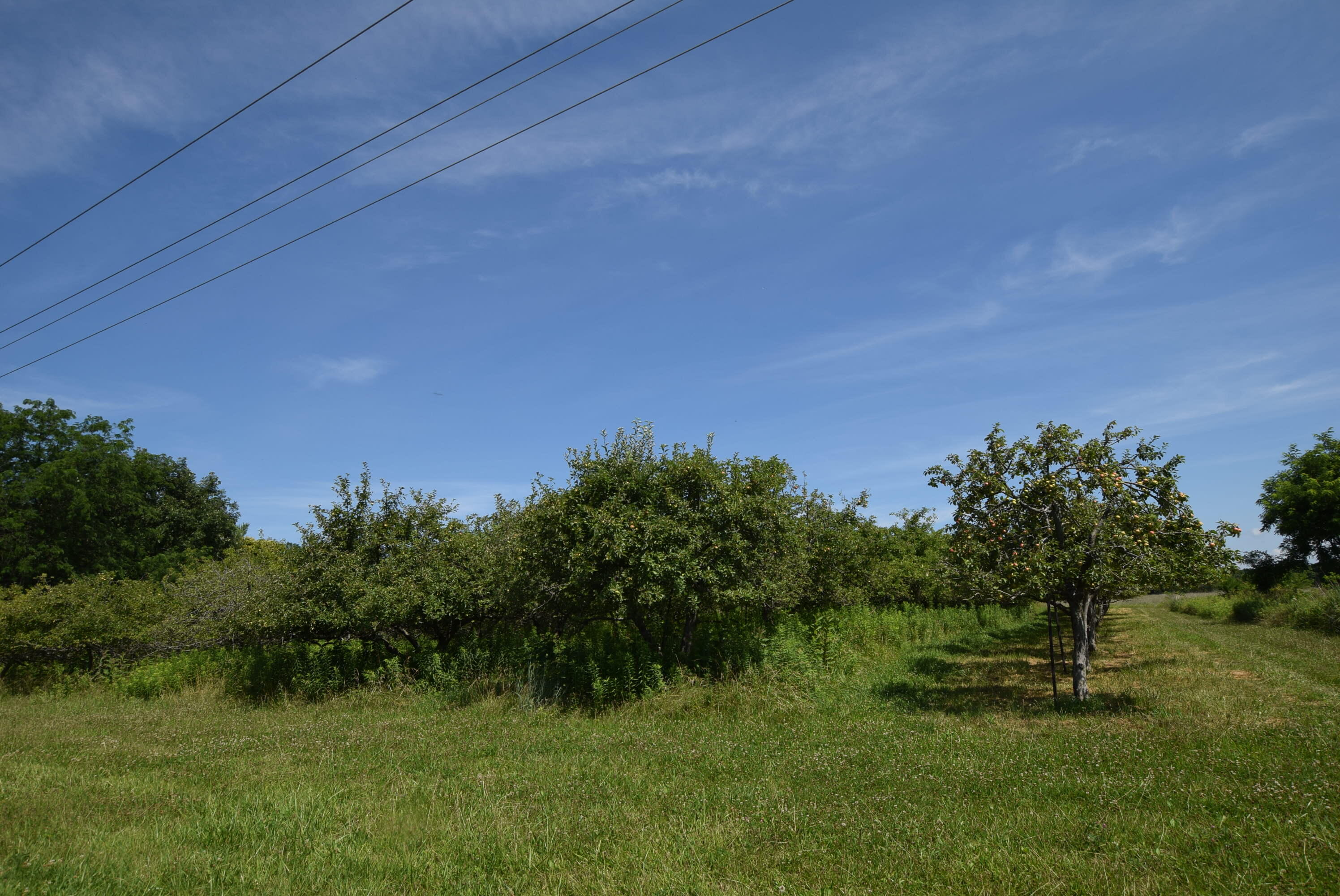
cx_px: 670
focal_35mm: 21
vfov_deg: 59.6
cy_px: 448
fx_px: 782
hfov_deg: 81.2
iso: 200
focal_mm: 14
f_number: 10
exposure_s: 1/400
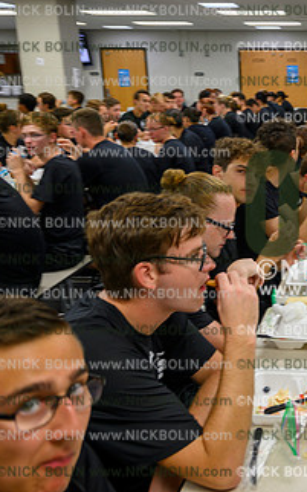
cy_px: 223
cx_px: 353
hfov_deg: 26.5
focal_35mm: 44
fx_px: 590
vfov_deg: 45.2
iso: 200
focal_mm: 24
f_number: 4.5
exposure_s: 1/30
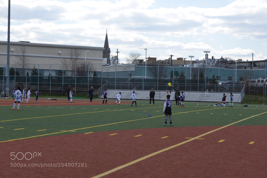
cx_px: 134
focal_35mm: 70
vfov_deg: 19.5
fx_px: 519
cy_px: 89
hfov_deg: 28.8
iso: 160
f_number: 22
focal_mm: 70
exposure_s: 1/50
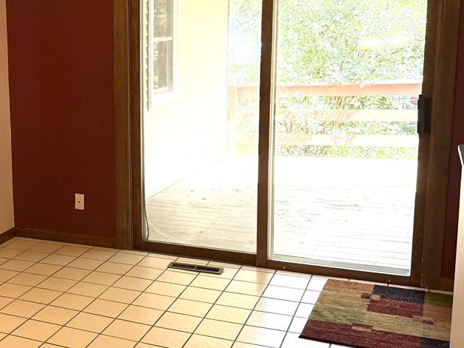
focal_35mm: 49
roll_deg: +2.1
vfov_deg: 29.7
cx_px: 52
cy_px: 159
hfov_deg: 36.6
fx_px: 657
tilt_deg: -10.1
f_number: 1.78
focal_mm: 6.76
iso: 160
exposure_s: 1/137
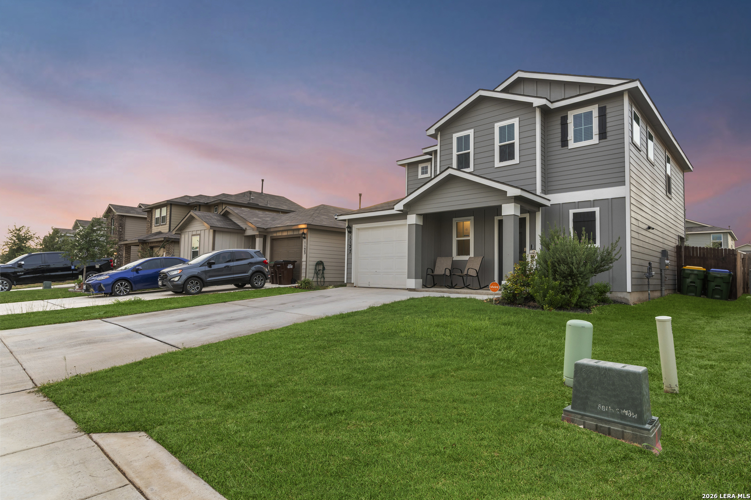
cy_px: 250
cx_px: 376
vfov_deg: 61.9
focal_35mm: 20
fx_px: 417
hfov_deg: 84.0
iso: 1250
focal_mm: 20
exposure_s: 1/30
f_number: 9
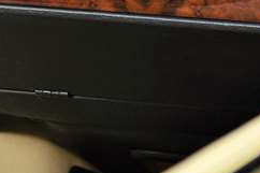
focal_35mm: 396
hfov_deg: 5.2
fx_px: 2858
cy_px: -61
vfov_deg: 3.5
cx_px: -122
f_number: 6.3
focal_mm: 100
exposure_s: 1/100
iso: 200
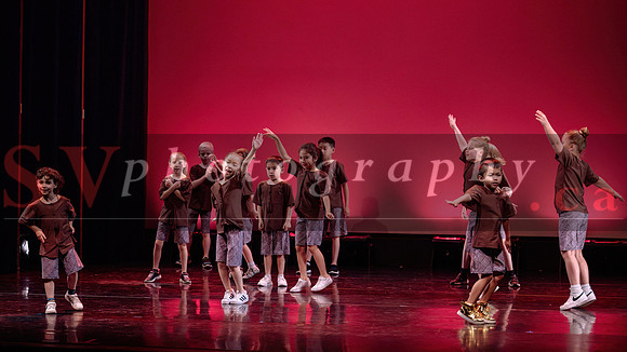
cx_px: 313
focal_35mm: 101
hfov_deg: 21.1
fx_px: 1683
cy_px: 150
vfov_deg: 11.9
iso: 1600
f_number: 2.8
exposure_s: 1/320
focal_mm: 95
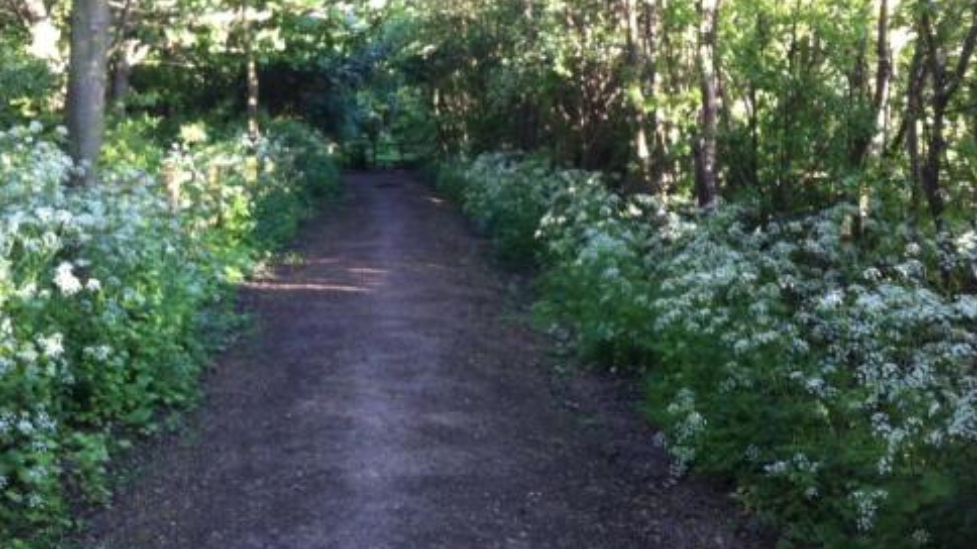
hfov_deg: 44.5
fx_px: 1191
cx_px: 413
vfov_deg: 25.9
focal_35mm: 46
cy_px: 239
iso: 80
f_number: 2.8
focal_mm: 3.85
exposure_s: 1/30
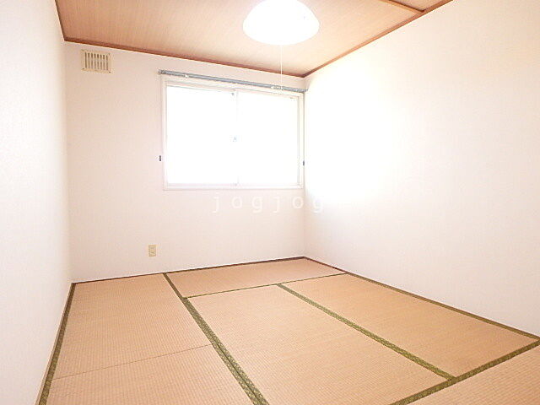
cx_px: 270
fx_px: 328
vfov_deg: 63.4
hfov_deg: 79.0
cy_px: 202
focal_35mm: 21
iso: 200
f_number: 3.5
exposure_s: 1/40
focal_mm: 3.7
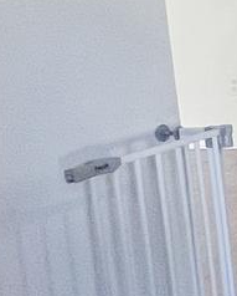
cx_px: 840
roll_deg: +2.3
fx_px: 954
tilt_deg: -10.9
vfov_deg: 17.5
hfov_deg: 9.1
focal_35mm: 109
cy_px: 85
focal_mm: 1.57
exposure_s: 1/120
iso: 160
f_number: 1.8
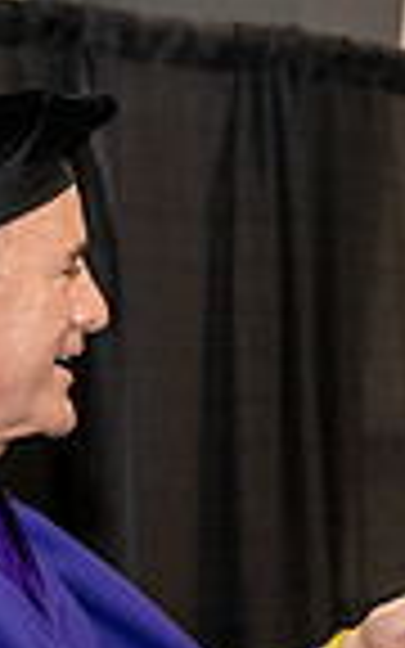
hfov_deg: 4.2
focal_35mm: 309
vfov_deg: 6.8
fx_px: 5457
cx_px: 567
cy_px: 425
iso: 2500
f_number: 5.6
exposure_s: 1/200
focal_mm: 75
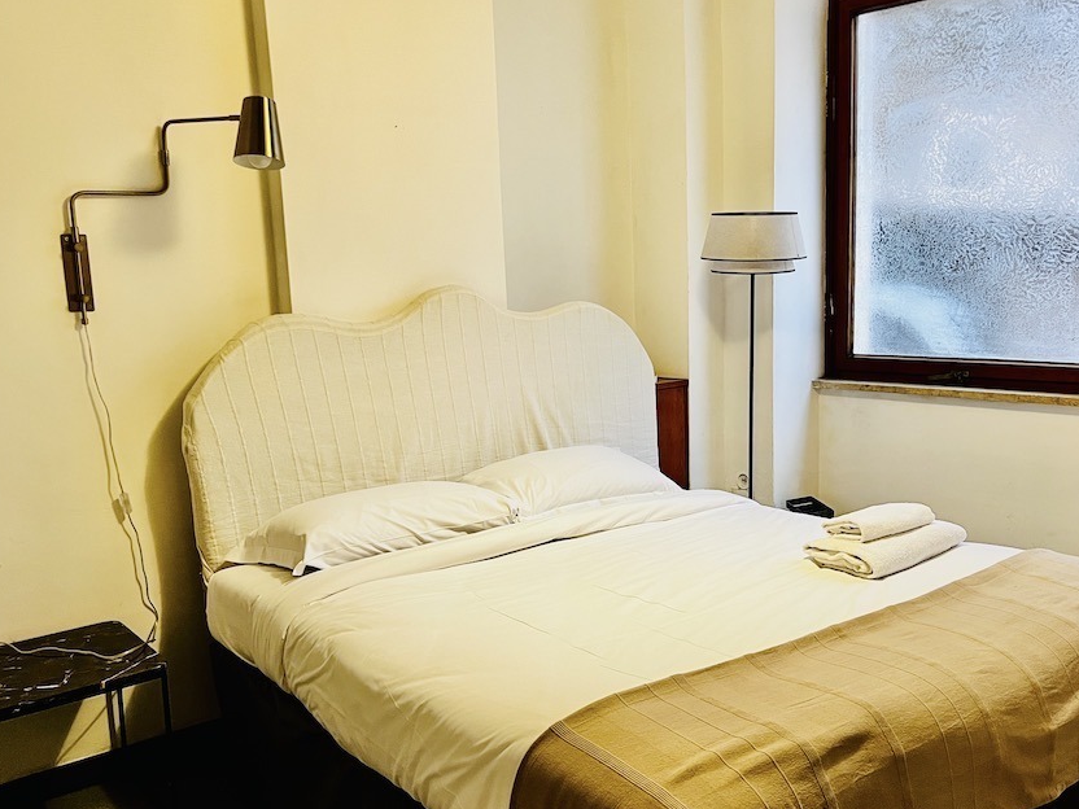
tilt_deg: -11.1
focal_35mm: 32
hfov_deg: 56.5
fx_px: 997
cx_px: 632
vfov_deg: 44.1
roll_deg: +2.2
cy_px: 449
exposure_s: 1/68
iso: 125
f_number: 1.5
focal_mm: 5.7
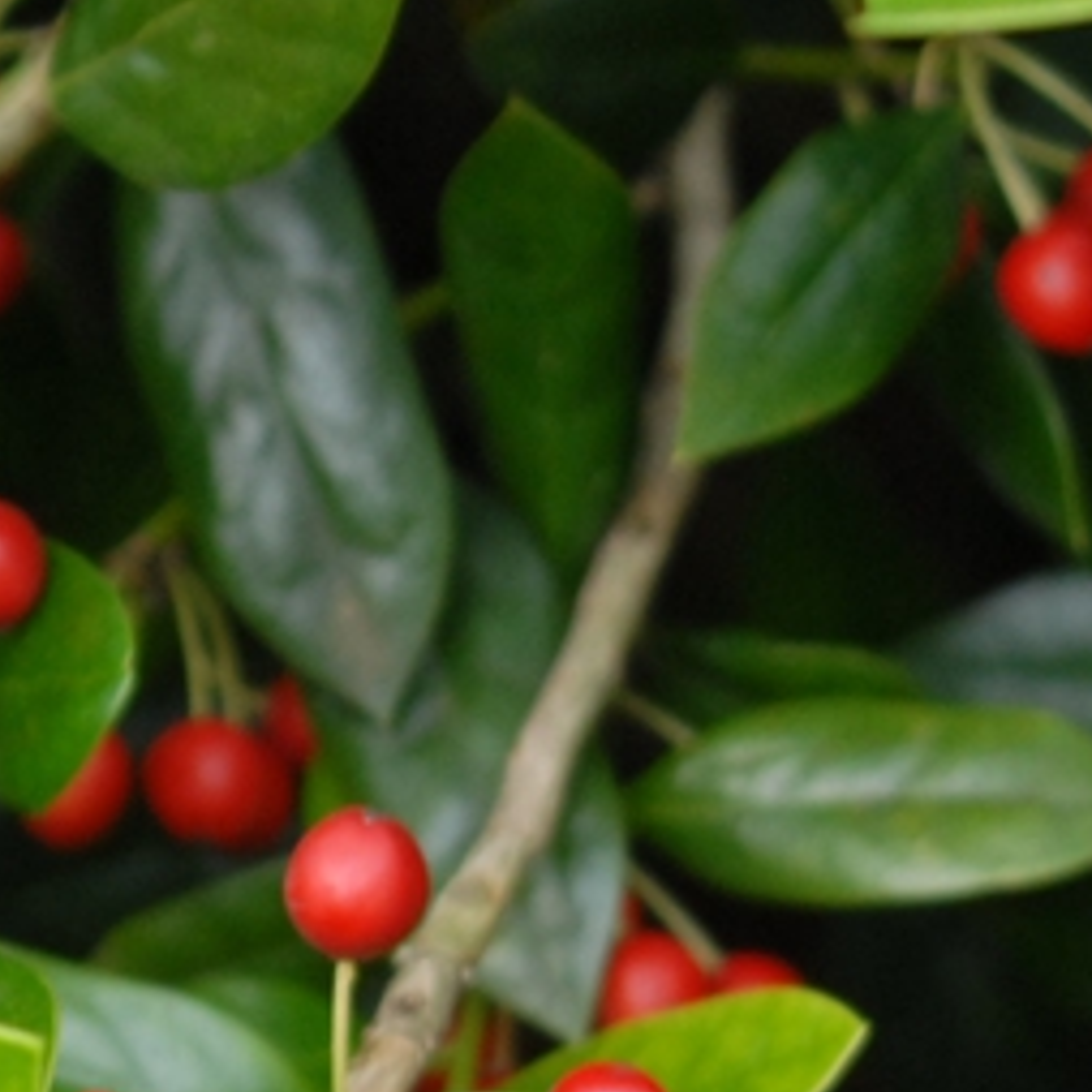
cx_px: -30
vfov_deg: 8.0
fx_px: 7709
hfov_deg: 8.1
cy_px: 1288
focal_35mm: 216
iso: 400
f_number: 4
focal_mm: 42
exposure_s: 1/40
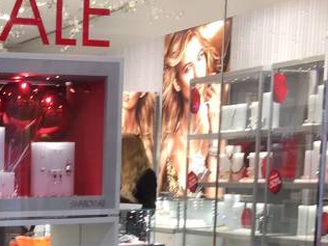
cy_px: 292
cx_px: -104
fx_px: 891
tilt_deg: -12.4
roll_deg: +0.0
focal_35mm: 94
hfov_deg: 19.2
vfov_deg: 15.2
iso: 40
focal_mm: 4.15
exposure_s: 1/50
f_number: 2.2
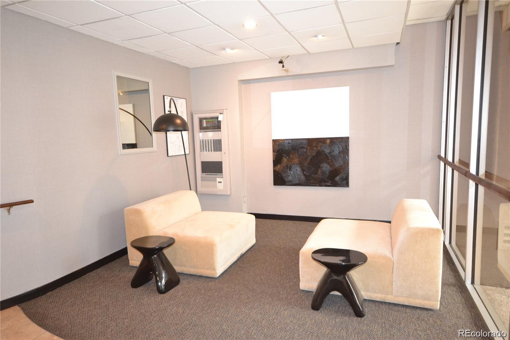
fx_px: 319
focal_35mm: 22
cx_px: 255
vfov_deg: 56.1
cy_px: 170
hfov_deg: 77.3
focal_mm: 15
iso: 3200
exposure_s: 1/60
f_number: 5
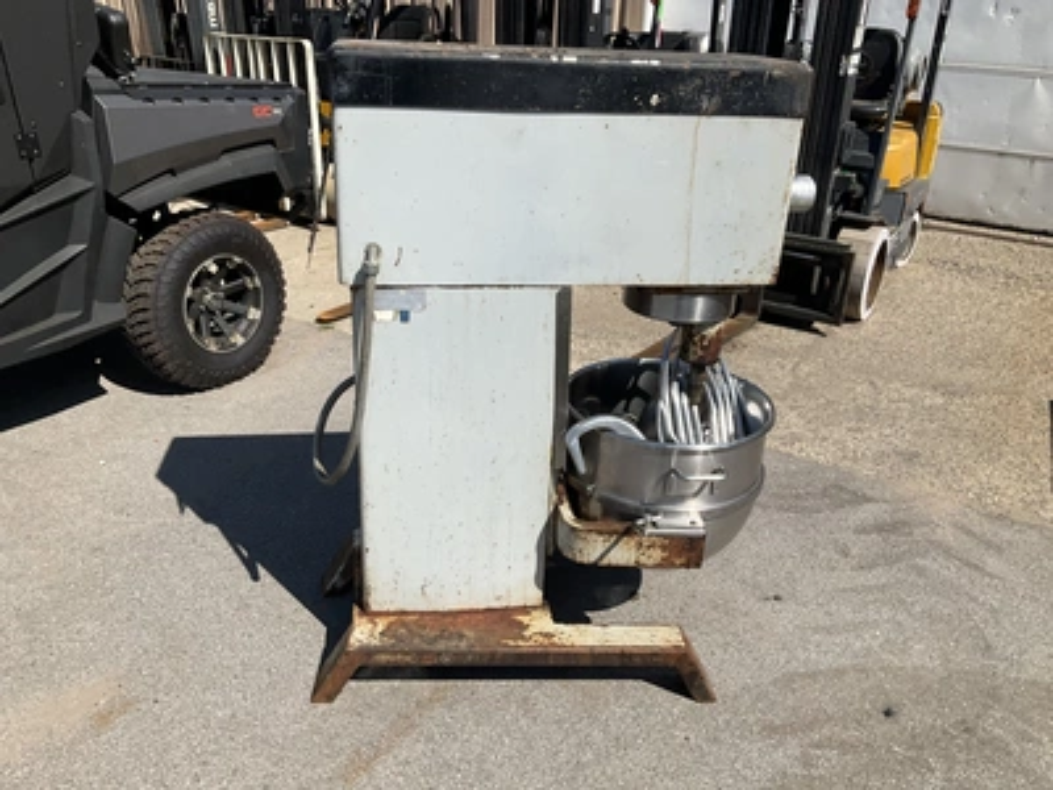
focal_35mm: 29
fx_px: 882
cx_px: 526
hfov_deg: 61.7
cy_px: 395
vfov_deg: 48.2
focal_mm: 3
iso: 25
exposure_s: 1/2667
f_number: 1.8
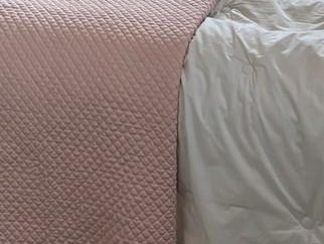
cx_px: 129
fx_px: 1208
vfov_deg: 10.5
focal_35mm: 129
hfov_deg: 15.3
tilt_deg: -6.3
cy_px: -247
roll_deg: +1.9
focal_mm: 5.96
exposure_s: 1/122
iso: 32
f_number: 1.6
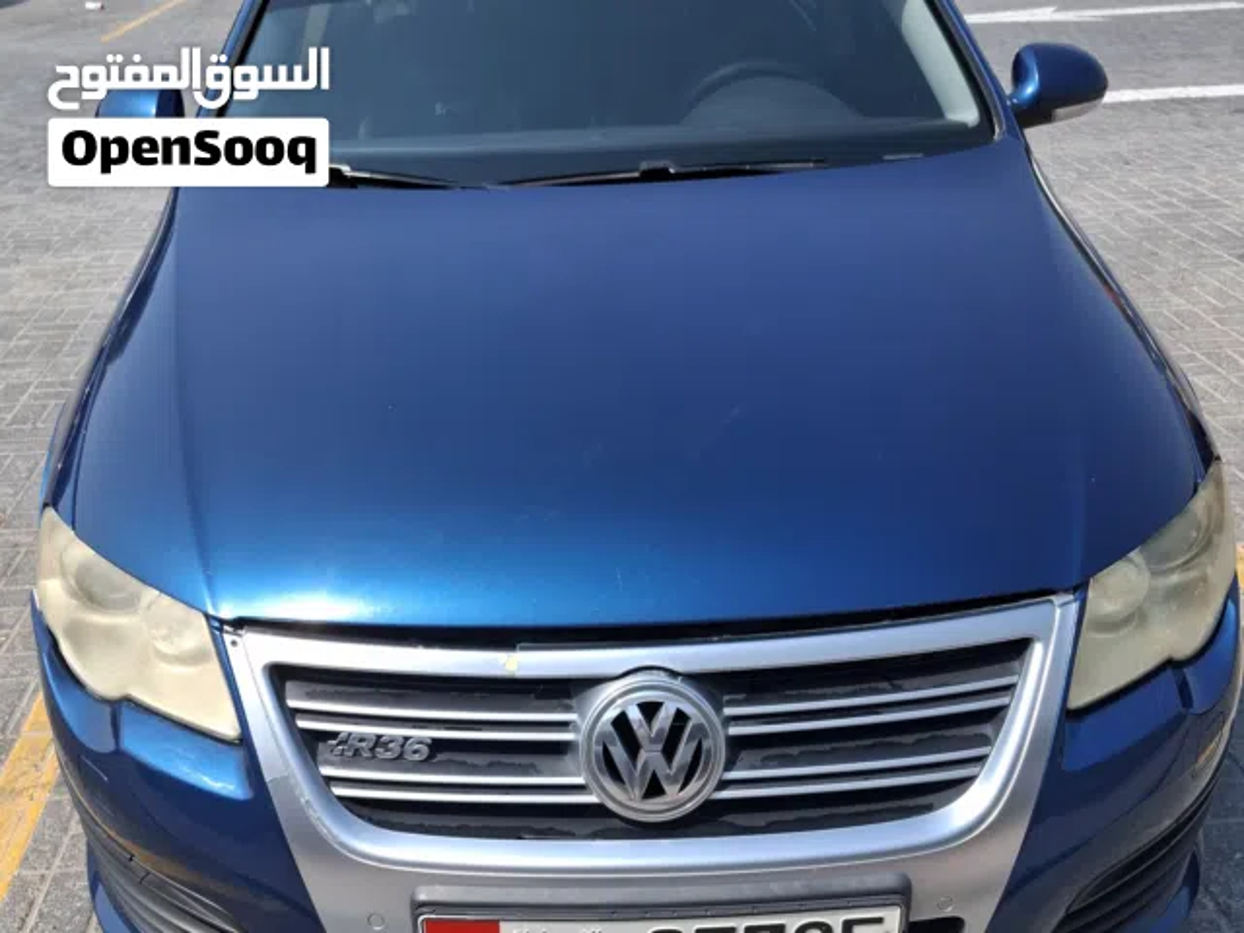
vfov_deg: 58.9
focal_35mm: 23
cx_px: 622
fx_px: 827
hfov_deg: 73.9
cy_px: 466
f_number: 1.8
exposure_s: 1/1000
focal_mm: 5.54
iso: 50
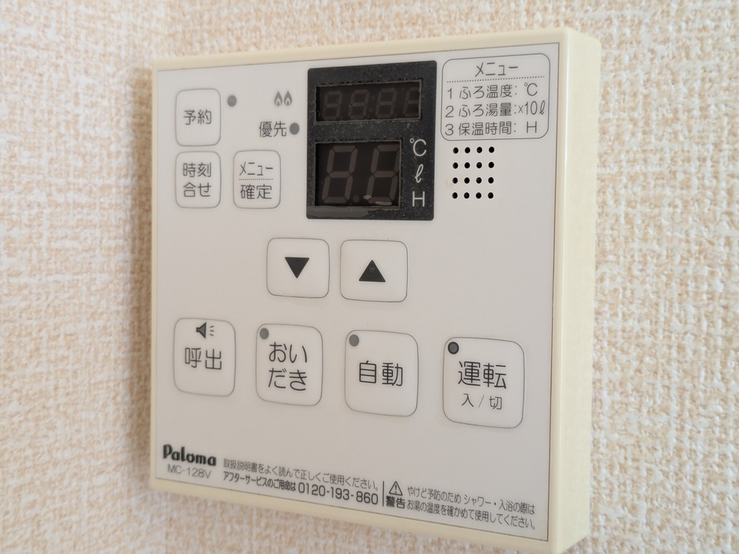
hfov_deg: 37.5
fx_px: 1089
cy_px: 277
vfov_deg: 28.6
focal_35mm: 51
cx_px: 370
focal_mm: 5.43
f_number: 1.89
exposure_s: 1/40
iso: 84
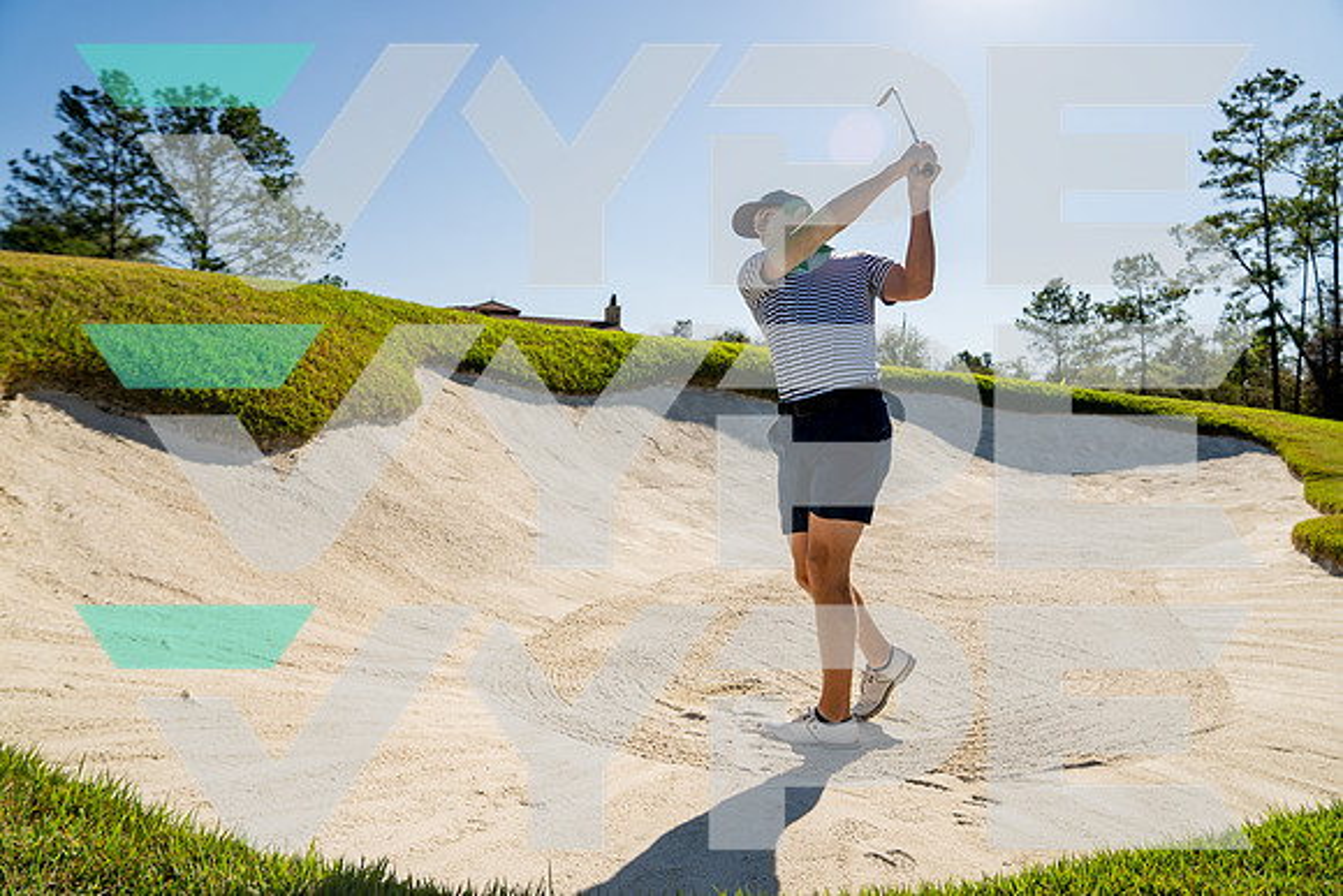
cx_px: 672
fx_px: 896
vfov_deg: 53.2
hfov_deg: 73.7
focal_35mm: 24
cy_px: 448
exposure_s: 1/1000
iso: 100
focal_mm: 24
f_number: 4
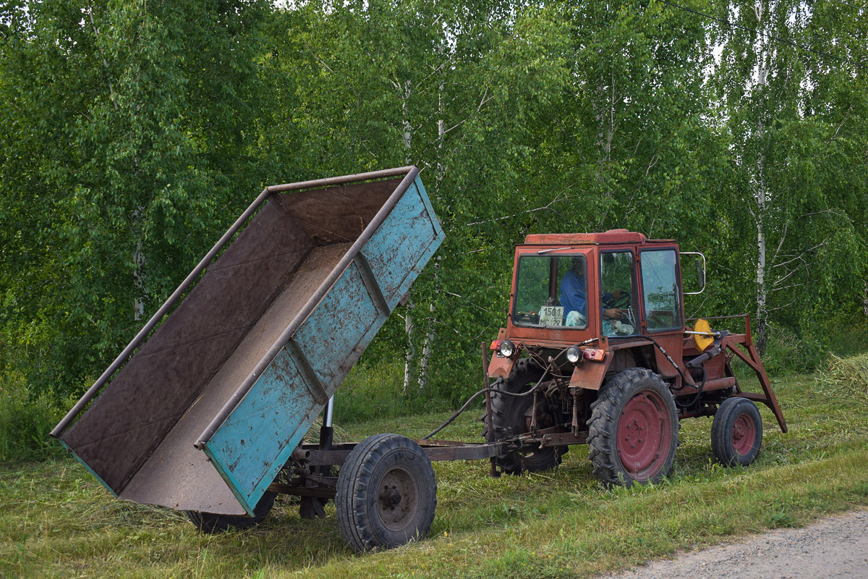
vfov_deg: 30.8
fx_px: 1049
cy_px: 290
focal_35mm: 44
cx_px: 434
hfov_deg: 45.0
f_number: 5.6
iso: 400
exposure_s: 1/640
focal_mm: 29
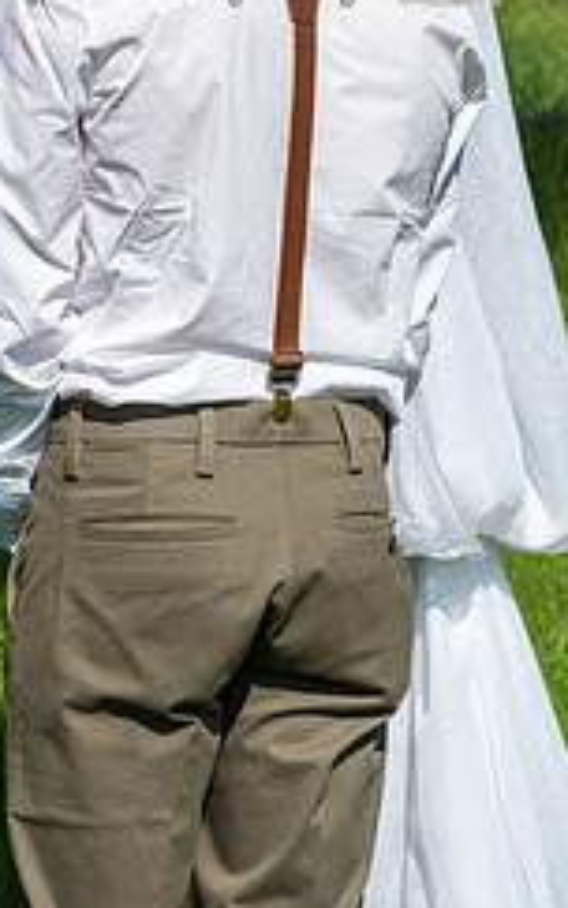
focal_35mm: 132
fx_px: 3267
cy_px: 116
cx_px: 234
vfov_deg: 15.7
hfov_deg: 9.9
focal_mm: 70
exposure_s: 1/400
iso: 100
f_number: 7.1
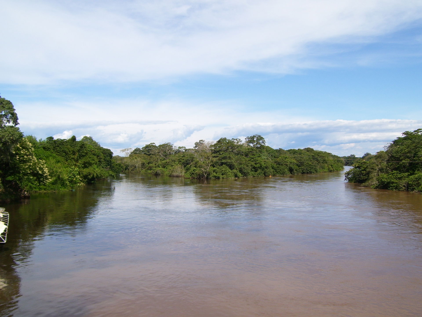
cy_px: 158
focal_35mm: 36
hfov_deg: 51.4
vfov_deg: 39.7
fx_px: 439
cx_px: 211
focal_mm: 6
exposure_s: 1/750
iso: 80
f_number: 4.8
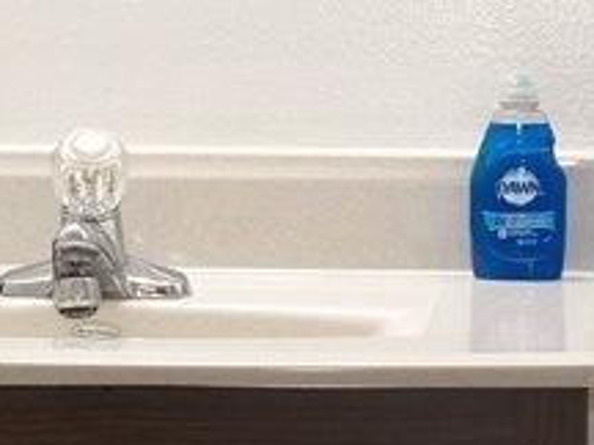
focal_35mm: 185
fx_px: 3175
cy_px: 129
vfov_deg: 8.0
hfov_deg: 10.7
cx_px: 484
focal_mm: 7.1
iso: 160
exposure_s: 1/30
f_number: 3.2
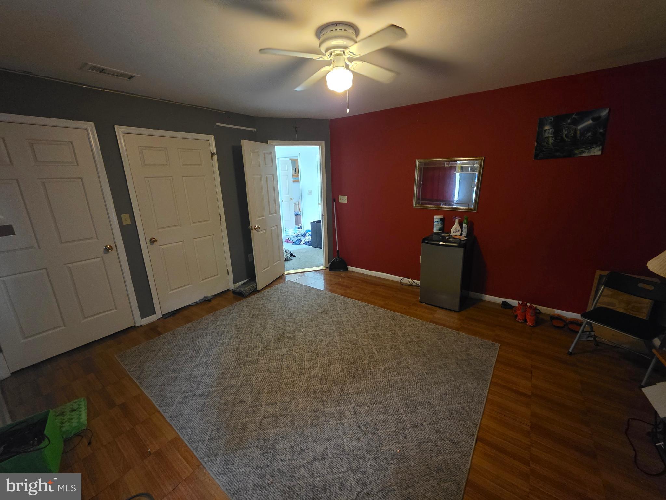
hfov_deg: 106.2
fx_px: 250
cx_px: 333
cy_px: 250
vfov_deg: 89.9
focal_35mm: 13
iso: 1000
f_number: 1.9
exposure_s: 1/40
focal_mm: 2.2
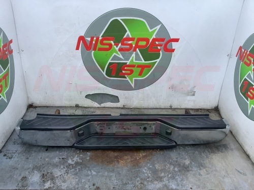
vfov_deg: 45.4
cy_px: 95
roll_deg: -4.1
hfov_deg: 58.4
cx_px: 127
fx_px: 227
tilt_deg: -28.0
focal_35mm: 31
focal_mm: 3.3
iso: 250
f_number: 2.4
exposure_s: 1/40
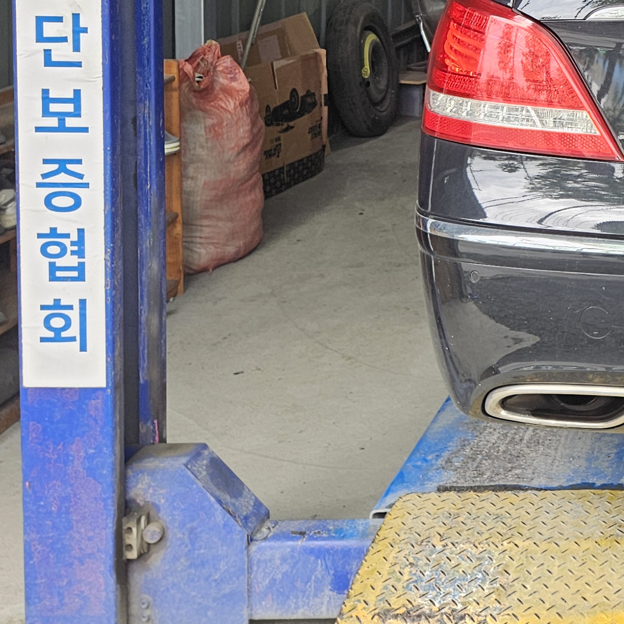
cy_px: -32
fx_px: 1346
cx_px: 875
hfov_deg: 22.5
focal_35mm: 66
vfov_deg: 24.6
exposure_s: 1/210
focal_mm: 5.4
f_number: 1.8
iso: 40
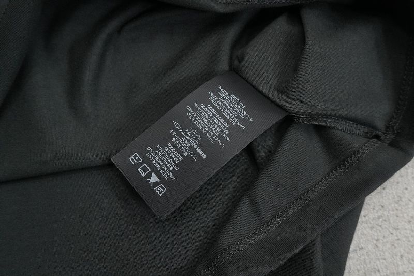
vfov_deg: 36.9
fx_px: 414
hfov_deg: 53.1
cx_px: 207
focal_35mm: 36
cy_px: 138
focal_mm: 24
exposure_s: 1/160
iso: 1000
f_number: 8
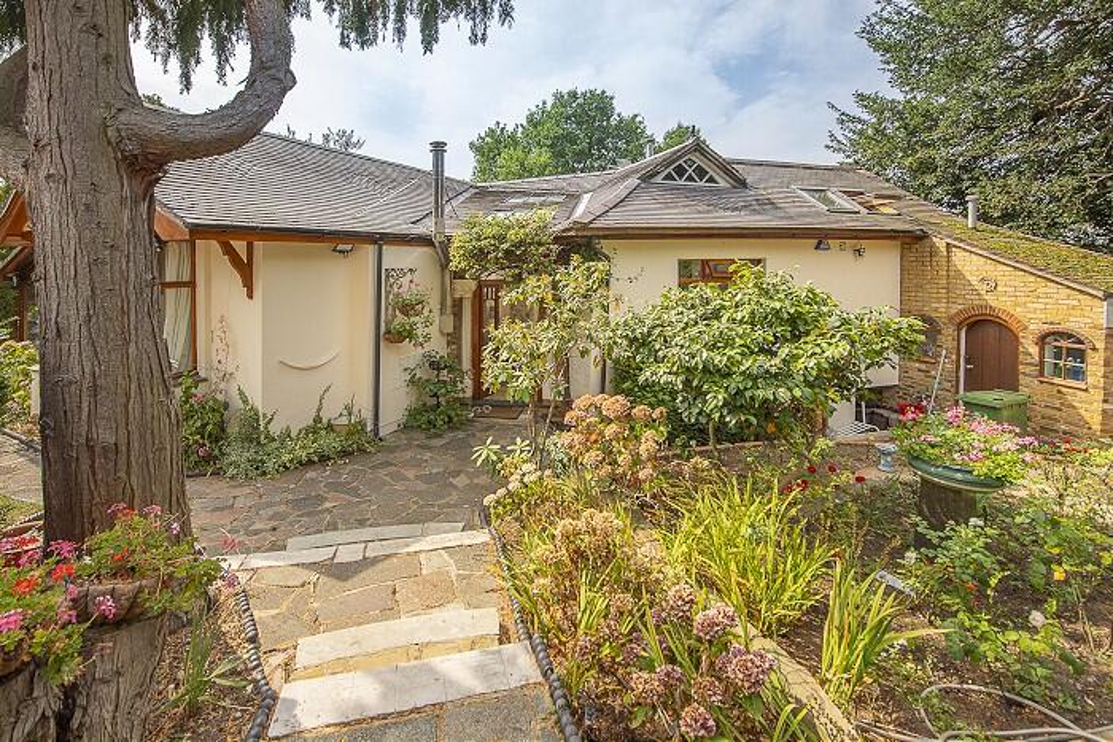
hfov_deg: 104.2
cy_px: 371
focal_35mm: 14
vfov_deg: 81.2
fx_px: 433
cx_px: 556
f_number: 6.3
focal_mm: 14
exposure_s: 1/800
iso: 400
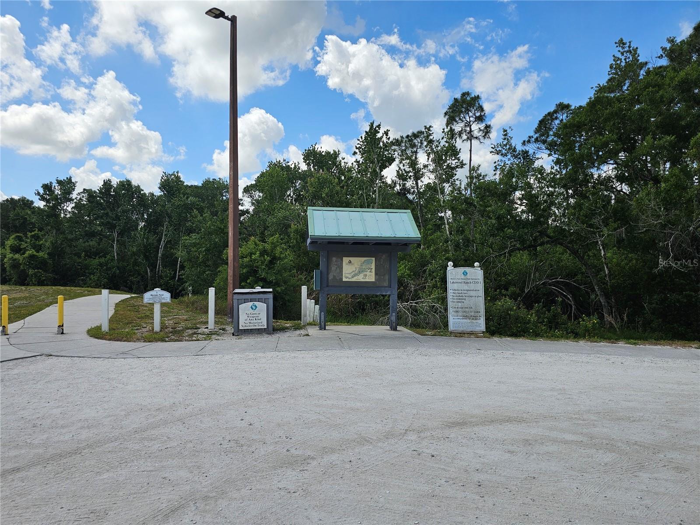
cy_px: 262
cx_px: 350
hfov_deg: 73.9
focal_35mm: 23
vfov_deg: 58.9
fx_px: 465
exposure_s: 1/984
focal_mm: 6.3
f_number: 1.7
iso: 10
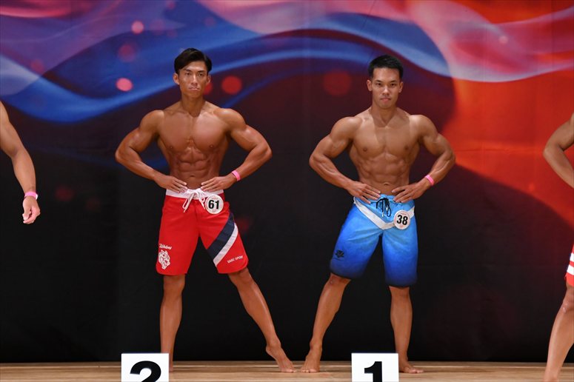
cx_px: 287
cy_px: 191
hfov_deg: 7.2
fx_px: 4542
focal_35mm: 285
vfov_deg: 4.8
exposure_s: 1/400
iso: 3200
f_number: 5.6
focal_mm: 190
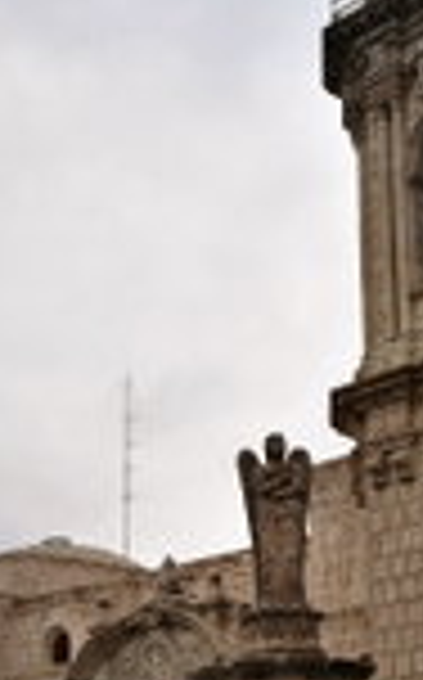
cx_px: 342
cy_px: 486
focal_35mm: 76
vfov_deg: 26.9
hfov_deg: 17.0
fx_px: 1406
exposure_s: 1/730
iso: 50
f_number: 2.2
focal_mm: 4.5
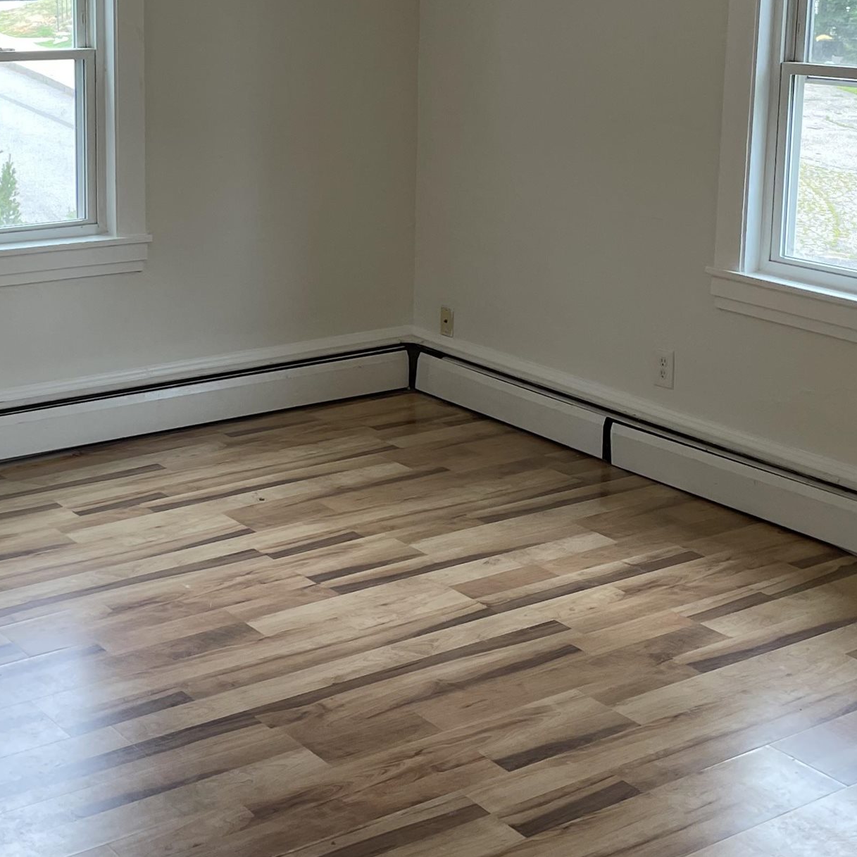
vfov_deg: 29.2
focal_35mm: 58
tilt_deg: -9.3
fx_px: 1625
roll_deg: -0.5
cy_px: 244
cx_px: 240
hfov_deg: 29.2
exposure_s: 1/120
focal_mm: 4.2
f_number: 1.6
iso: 50
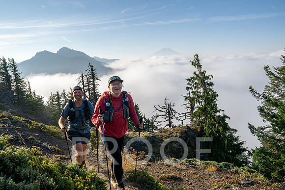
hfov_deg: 62.8
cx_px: 142
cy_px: 95
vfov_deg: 44.3
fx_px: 234
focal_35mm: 30
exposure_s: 1/320
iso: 400
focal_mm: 29.5
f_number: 16
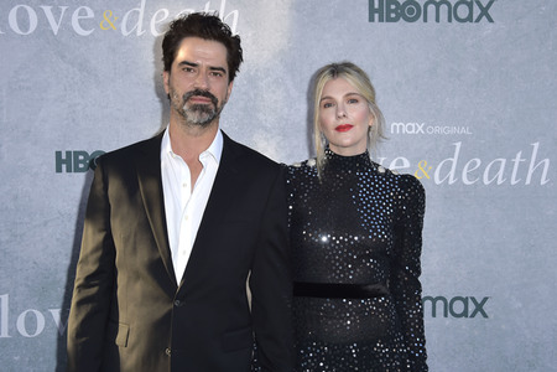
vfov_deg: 24.2
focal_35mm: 56
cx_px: 278
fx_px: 866
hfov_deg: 35.6
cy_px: 186
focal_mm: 56
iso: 250
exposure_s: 1/250
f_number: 6.3
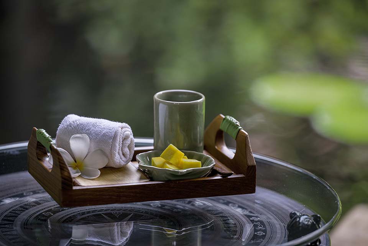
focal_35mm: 200
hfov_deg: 10.3
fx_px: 2044
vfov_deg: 6.9
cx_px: 184
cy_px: 123
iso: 360
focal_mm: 200
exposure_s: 1/200
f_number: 3.5
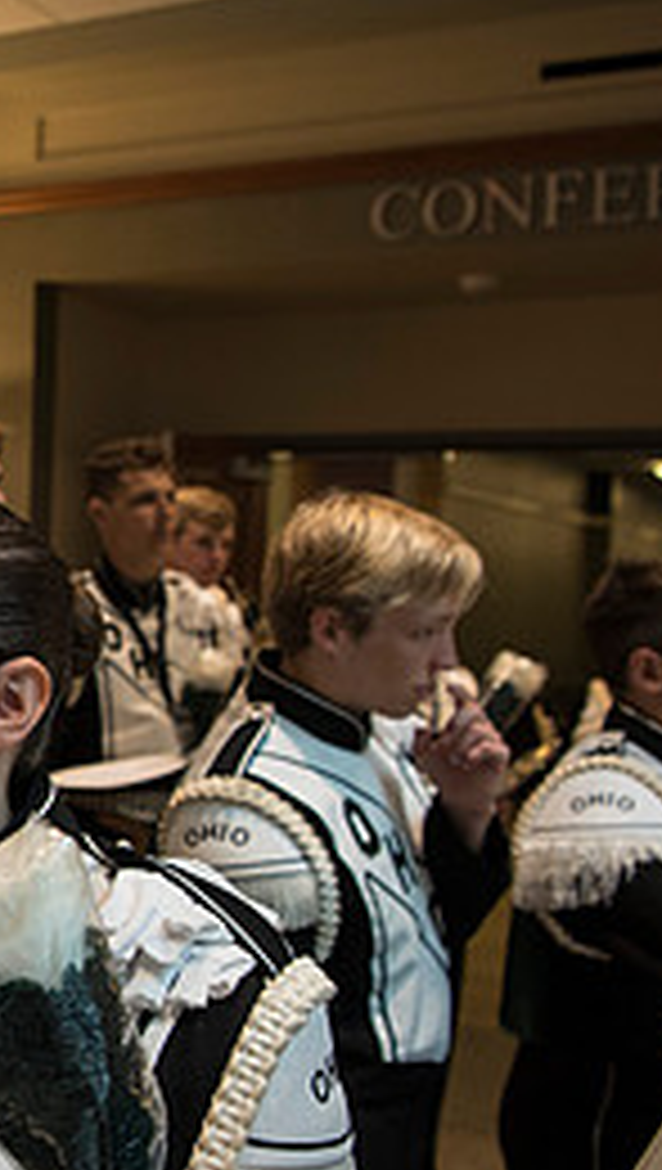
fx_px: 1741
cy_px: 637
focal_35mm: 56
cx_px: -486
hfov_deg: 17.8
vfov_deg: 37.1
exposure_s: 1/250
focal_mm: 24
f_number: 3.5
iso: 1600
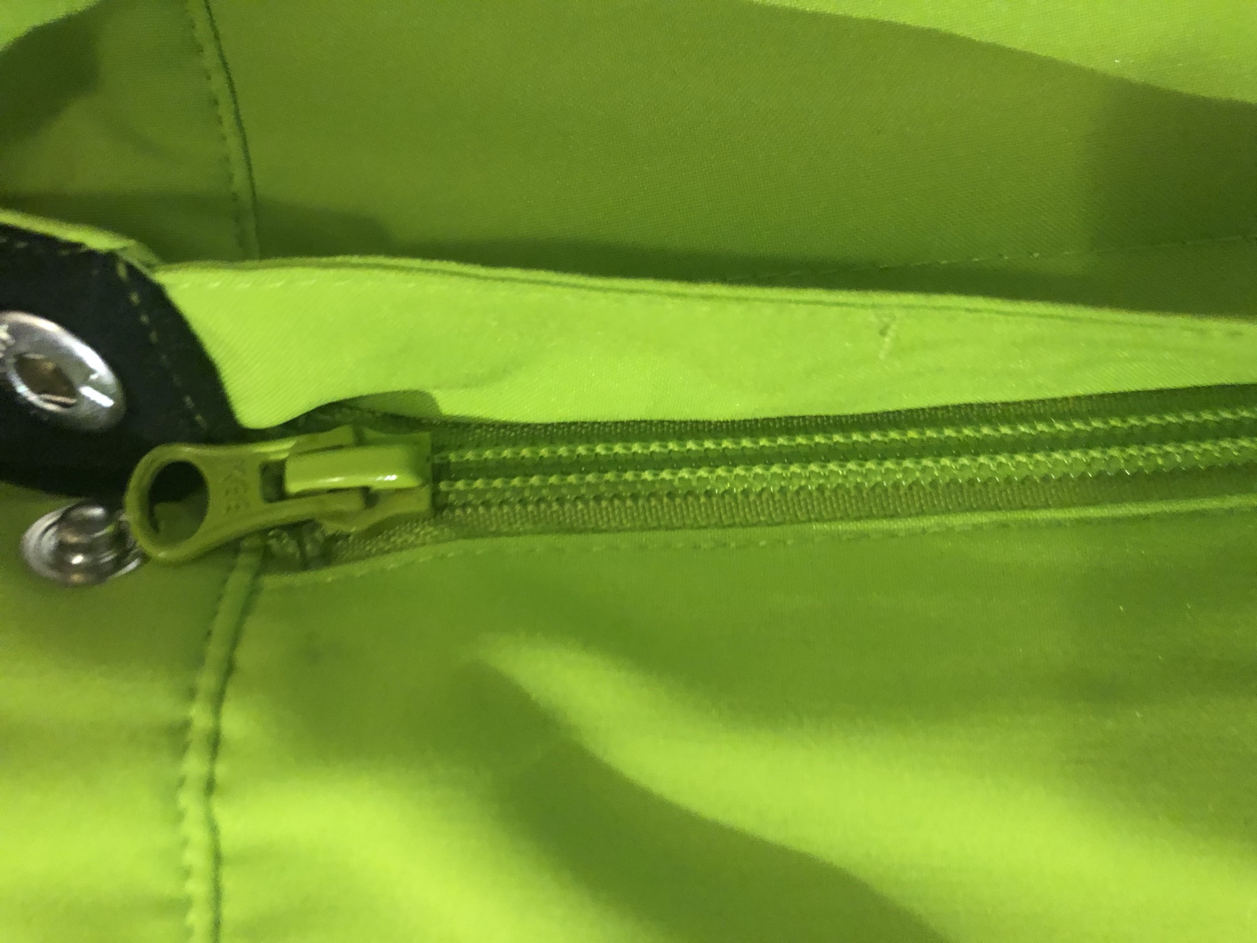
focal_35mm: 28
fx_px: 1017
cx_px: 628
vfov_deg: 49.7
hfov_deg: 63.4
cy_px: 472
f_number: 1.8
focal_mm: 3.99
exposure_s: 1/5
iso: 100
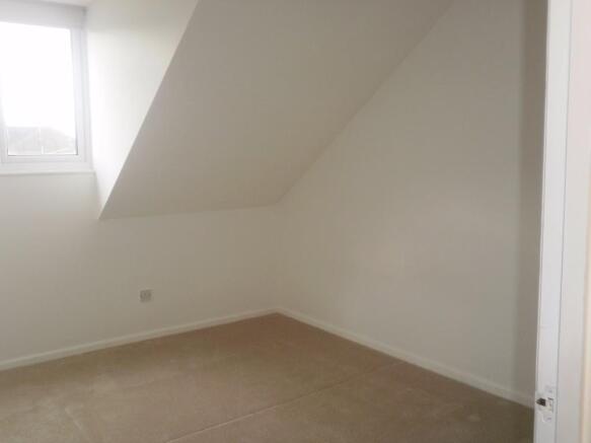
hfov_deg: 58.4
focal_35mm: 31
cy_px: 222
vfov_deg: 45.4
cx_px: 296
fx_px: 529
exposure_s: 1/30
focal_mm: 5.45
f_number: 2.9
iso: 125
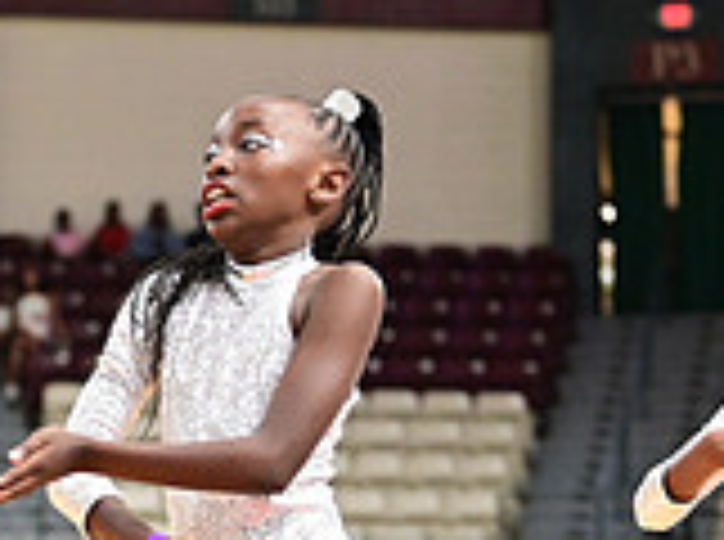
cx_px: 18
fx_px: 5071
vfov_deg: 6.1
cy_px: 684
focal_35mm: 243
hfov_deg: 8.1
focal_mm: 70
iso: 6400
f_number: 3.2
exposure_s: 1/1000
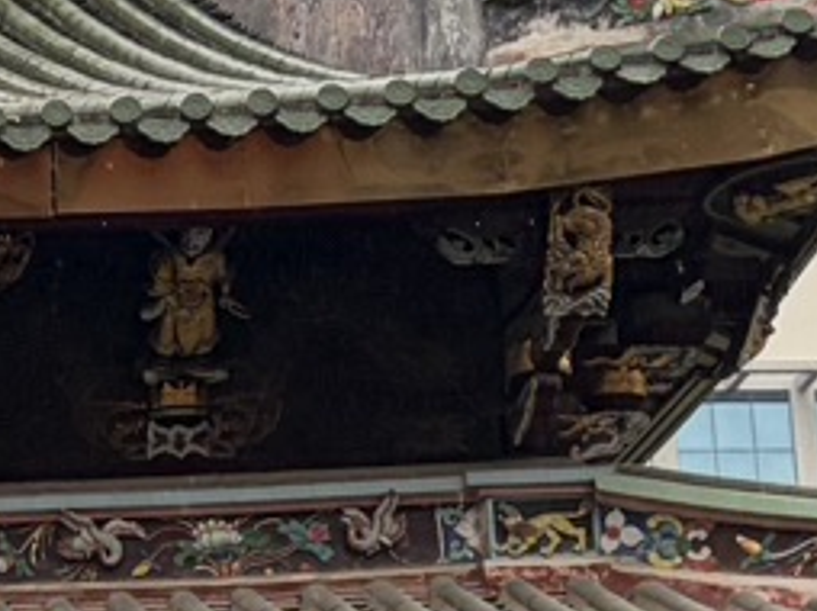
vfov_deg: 7.2
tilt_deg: +13.9
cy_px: 608
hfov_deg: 9.0
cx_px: -942
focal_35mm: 205
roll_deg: +0.2
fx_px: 4834
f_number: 1.6
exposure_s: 1/654
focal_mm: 5.96
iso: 50
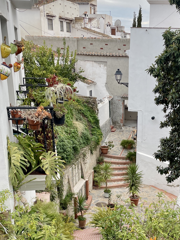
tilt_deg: -21.7
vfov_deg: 37.6
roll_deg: -1.6
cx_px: 138
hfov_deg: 29.2
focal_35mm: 49
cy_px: 190
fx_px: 340
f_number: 1.6
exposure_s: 1/121
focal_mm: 4.2
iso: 64
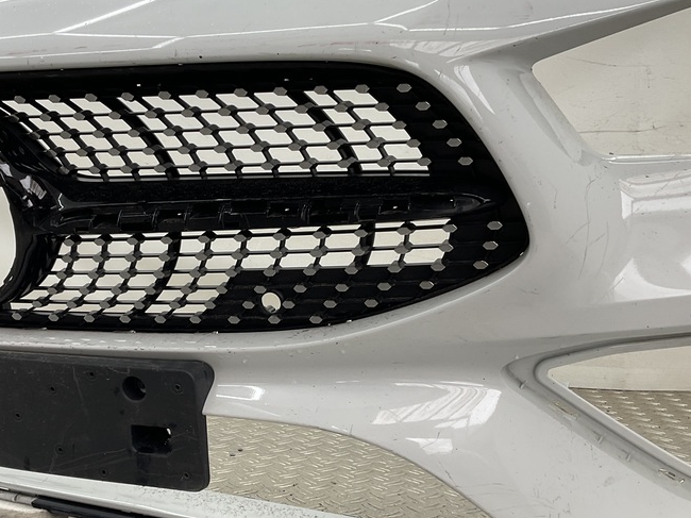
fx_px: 898
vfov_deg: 32.1
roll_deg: -1.9
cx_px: 226
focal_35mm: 45
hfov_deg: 41.5
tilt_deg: -6.1
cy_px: 314
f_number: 1.8
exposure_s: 1/100
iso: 25
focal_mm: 3
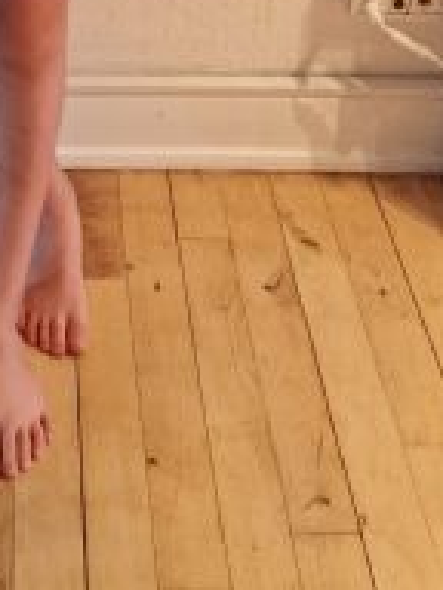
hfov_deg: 20.0
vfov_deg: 22.2
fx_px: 1229
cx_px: 34
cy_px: -304
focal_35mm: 72
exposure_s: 1/50
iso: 640
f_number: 1.8
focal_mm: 5.4
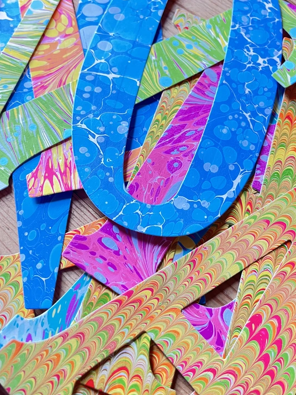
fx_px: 365
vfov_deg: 56.7
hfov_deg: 44.1
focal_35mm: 32
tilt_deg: -66.8
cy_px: 180
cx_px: 130
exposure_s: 1/33
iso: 500
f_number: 1.6
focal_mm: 5.1
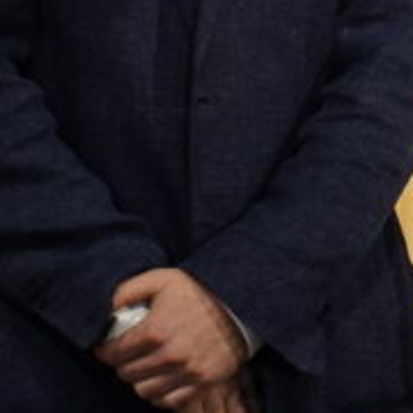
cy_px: -173
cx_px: 730
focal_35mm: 353
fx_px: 4765
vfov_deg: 4.9
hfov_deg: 4.9
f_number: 2.8
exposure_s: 1/200
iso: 1600
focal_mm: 49
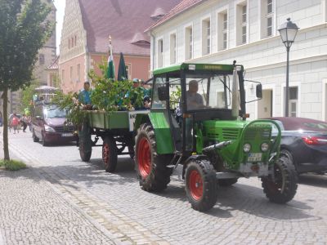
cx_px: 164
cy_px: 122
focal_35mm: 50
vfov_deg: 29.1
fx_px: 472
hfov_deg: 38.2
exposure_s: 1/500
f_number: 3.6
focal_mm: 8.9
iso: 100
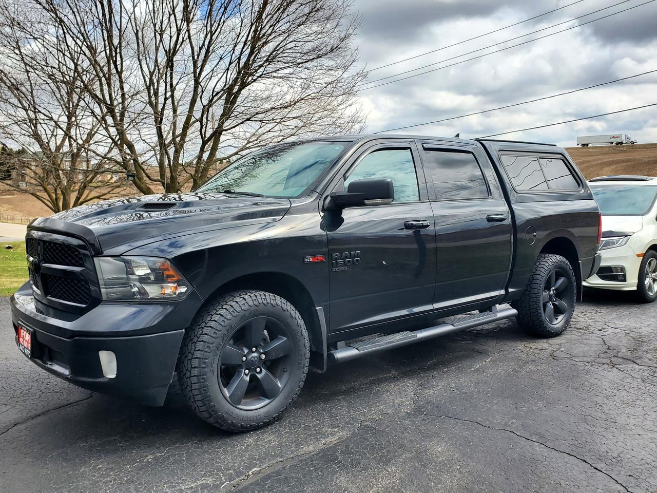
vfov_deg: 53.1
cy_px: 246
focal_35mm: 26
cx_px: 328
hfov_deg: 67.3
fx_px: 493
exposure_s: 1/2000
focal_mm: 4.3
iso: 50
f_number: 2.4
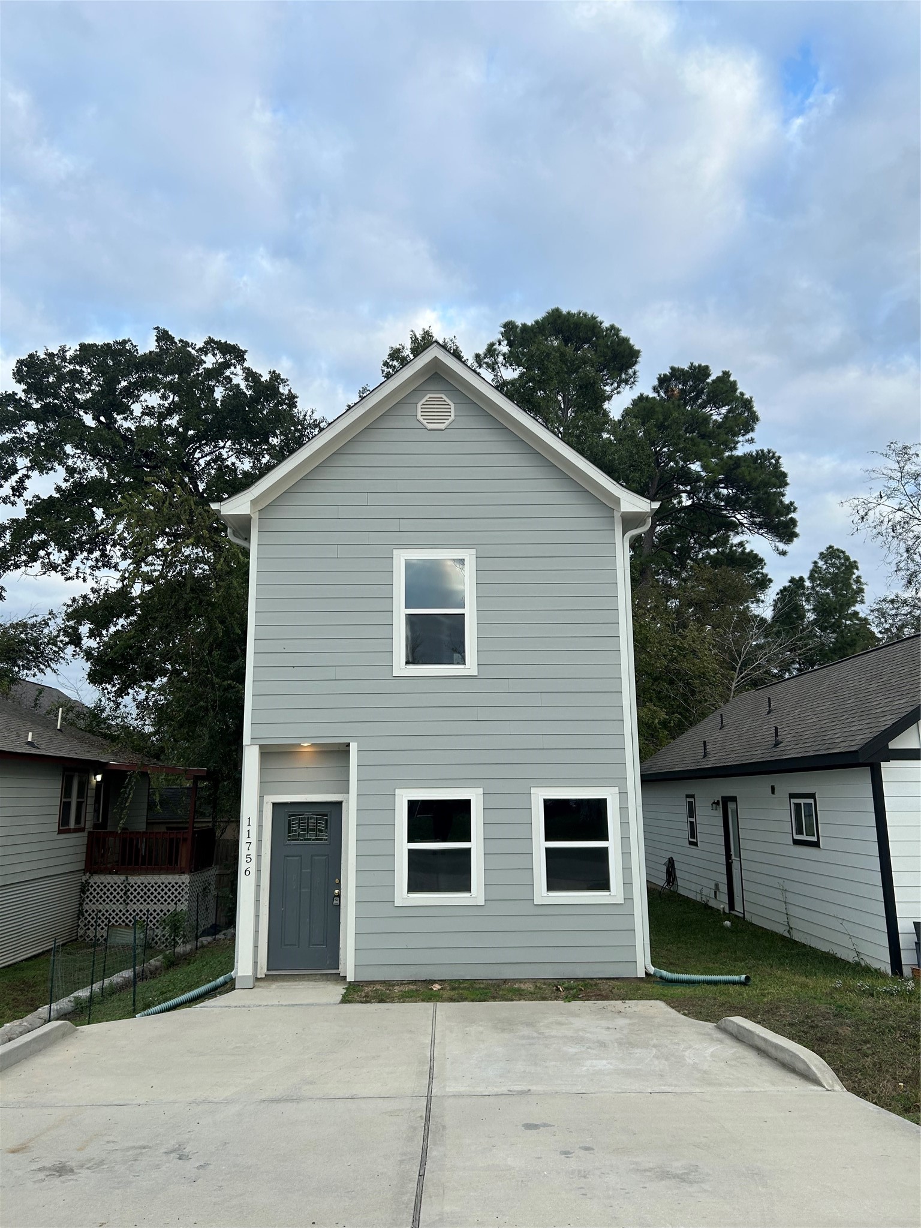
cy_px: 614
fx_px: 922
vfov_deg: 67.3
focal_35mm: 26
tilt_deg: +12.4
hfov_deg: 53.1
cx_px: 460
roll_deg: -0.7
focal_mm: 5.7
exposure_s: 1/1089
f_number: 1.5
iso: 50
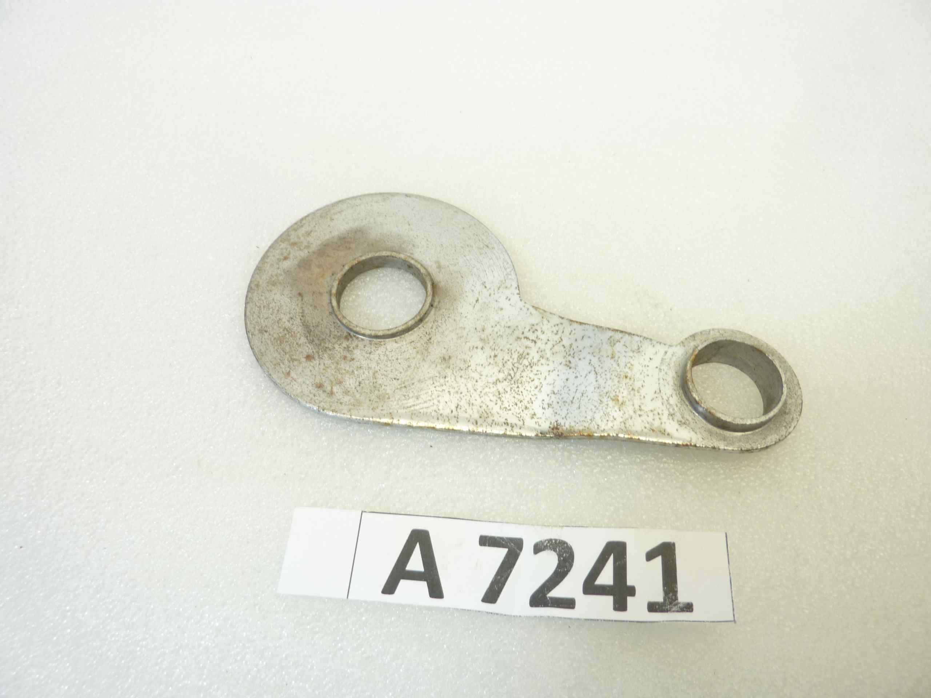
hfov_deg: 69.4
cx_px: 466
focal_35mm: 25
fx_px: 672
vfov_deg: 54.9
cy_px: 349
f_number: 3.3
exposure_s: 1/25
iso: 80
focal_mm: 4.1
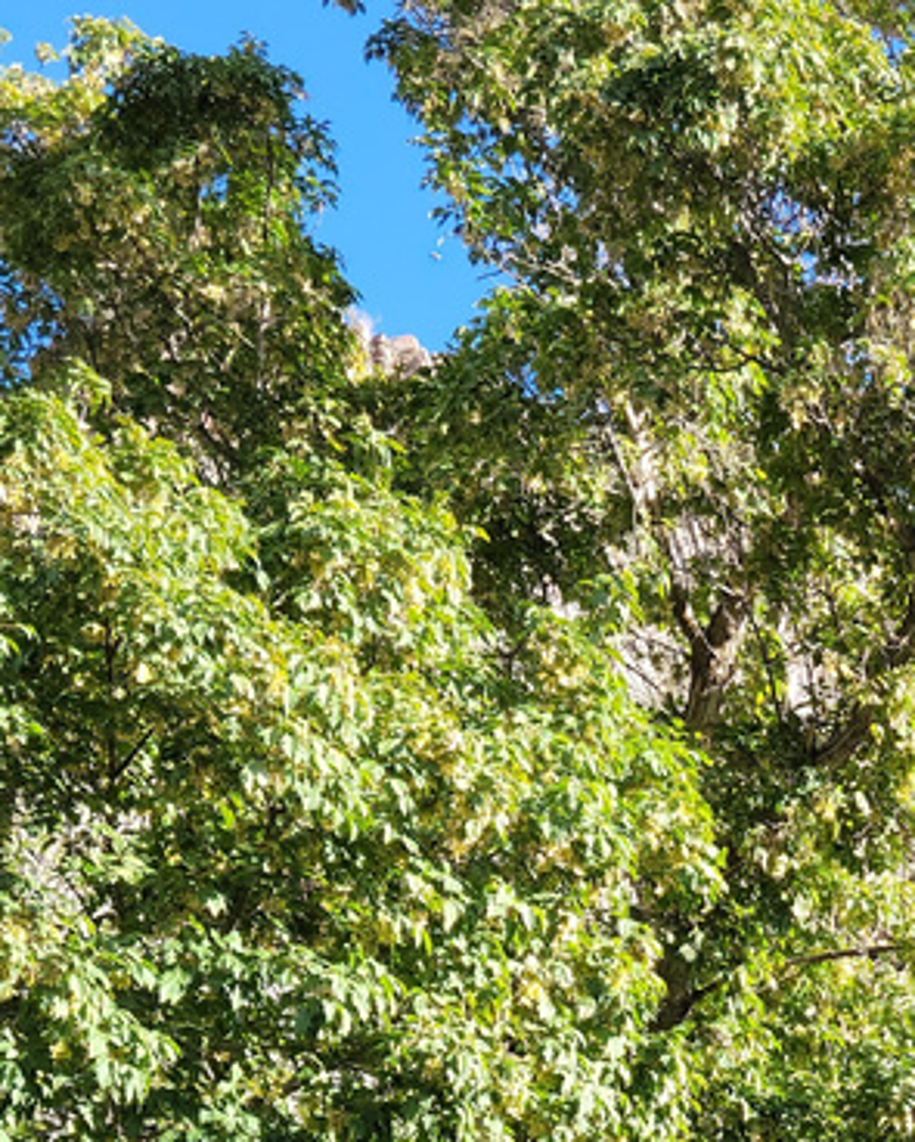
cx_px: 1644
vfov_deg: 14.9
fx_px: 3854
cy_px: 2008
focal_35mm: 114
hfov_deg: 12.4
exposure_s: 1/188
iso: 25
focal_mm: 5.9
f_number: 2
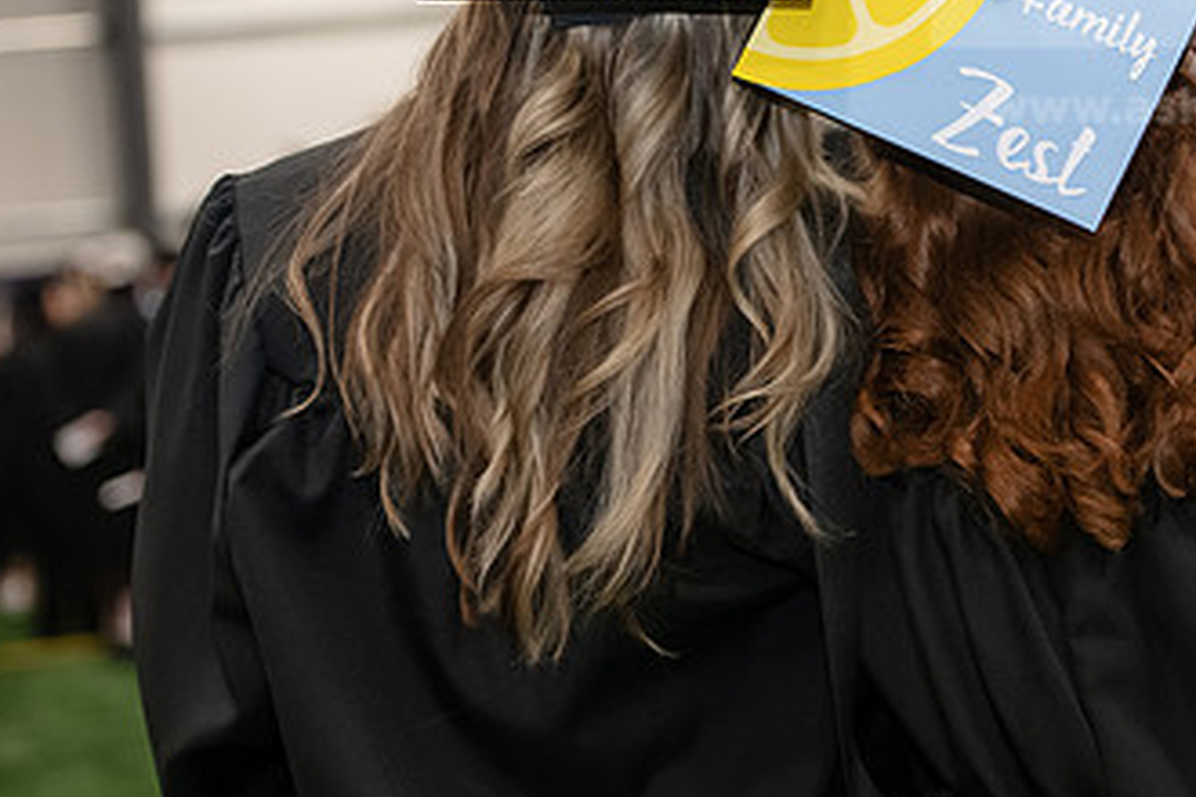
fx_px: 4086
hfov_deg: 16.6
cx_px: 823
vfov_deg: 11.1
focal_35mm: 123
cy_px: 183
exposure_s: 1/200
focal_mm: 70
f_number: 3.2
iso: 2500
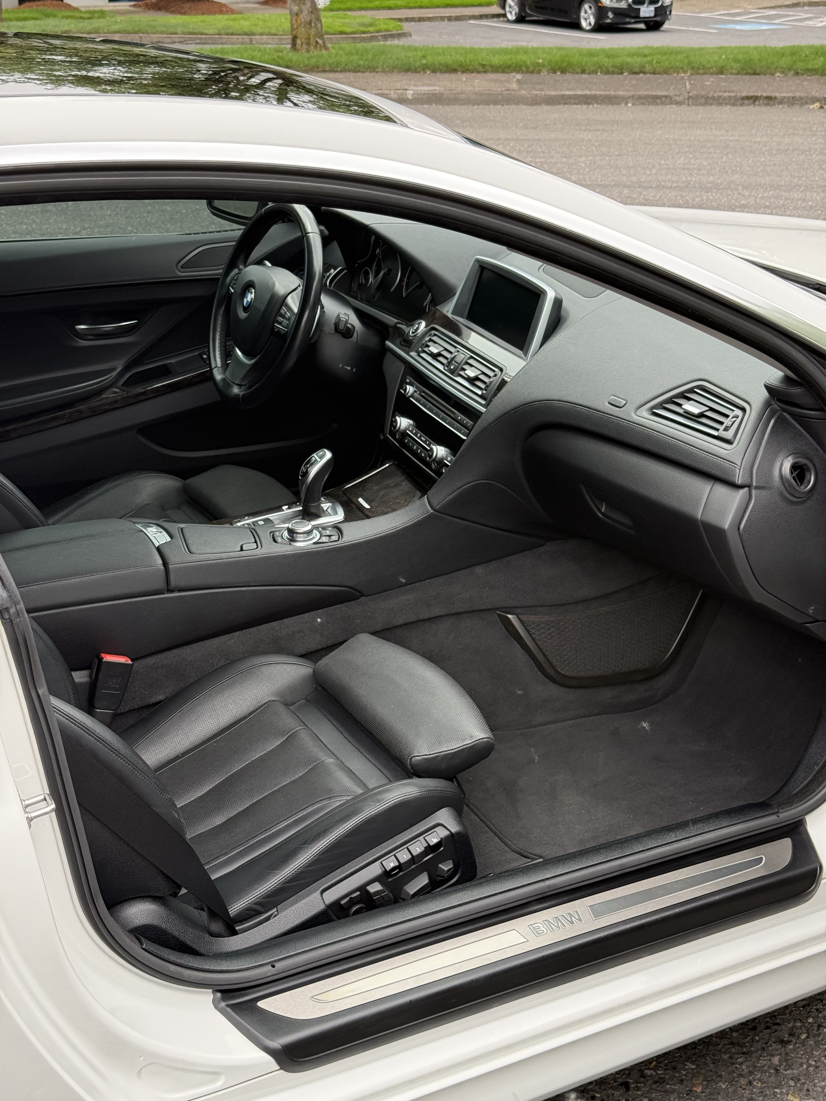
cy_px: 550
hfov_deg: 30.3
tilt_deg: -22.1
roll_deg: +0.4
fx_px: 1527
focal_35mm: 48
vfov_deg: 39.7
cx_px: 413
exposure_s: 1/641
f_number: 1.78
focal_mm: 6.76
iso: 100
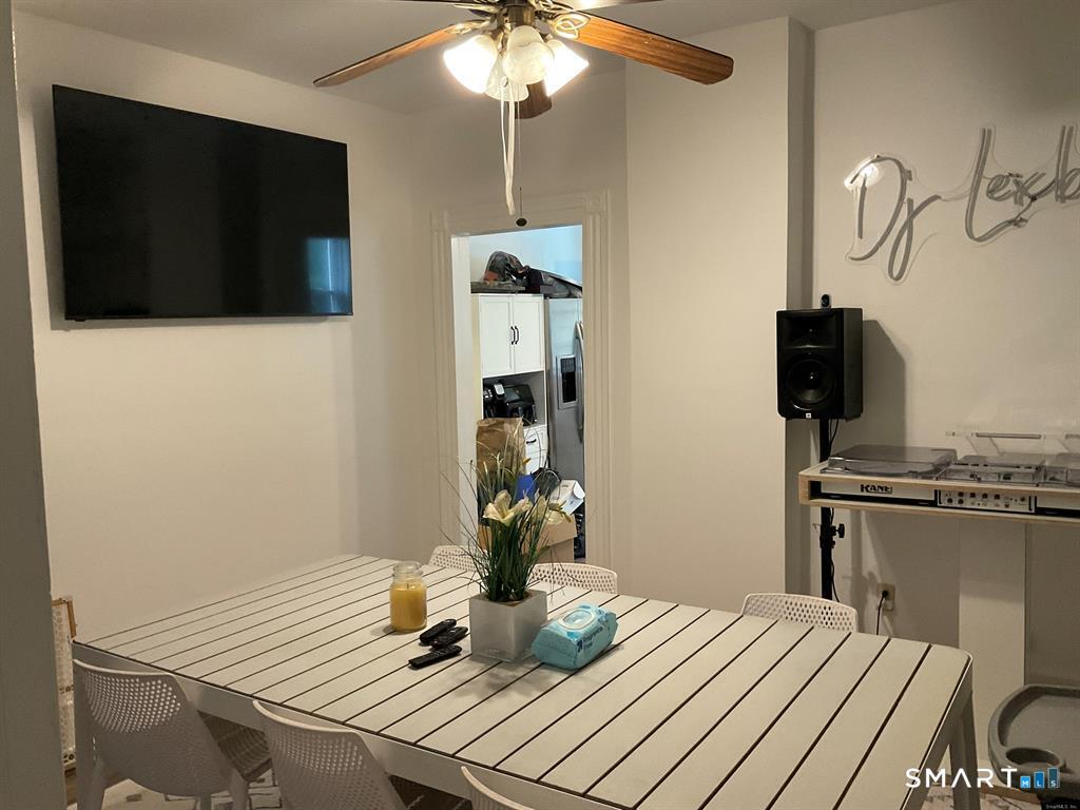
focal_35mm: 29
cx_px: 540
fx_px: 905
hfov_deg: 61.7
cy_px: 405
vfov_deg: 48.2
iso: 160
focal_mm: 3
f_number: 1.8
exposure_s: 1/60
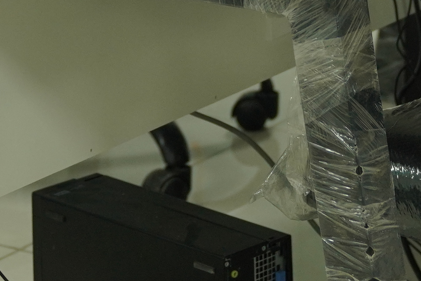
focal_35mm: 208
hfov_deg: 9.7
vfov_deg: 6.4
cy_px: -264
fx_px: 2432
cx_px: 514
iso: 500
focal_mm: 28
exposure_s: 1/125
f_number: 2.8
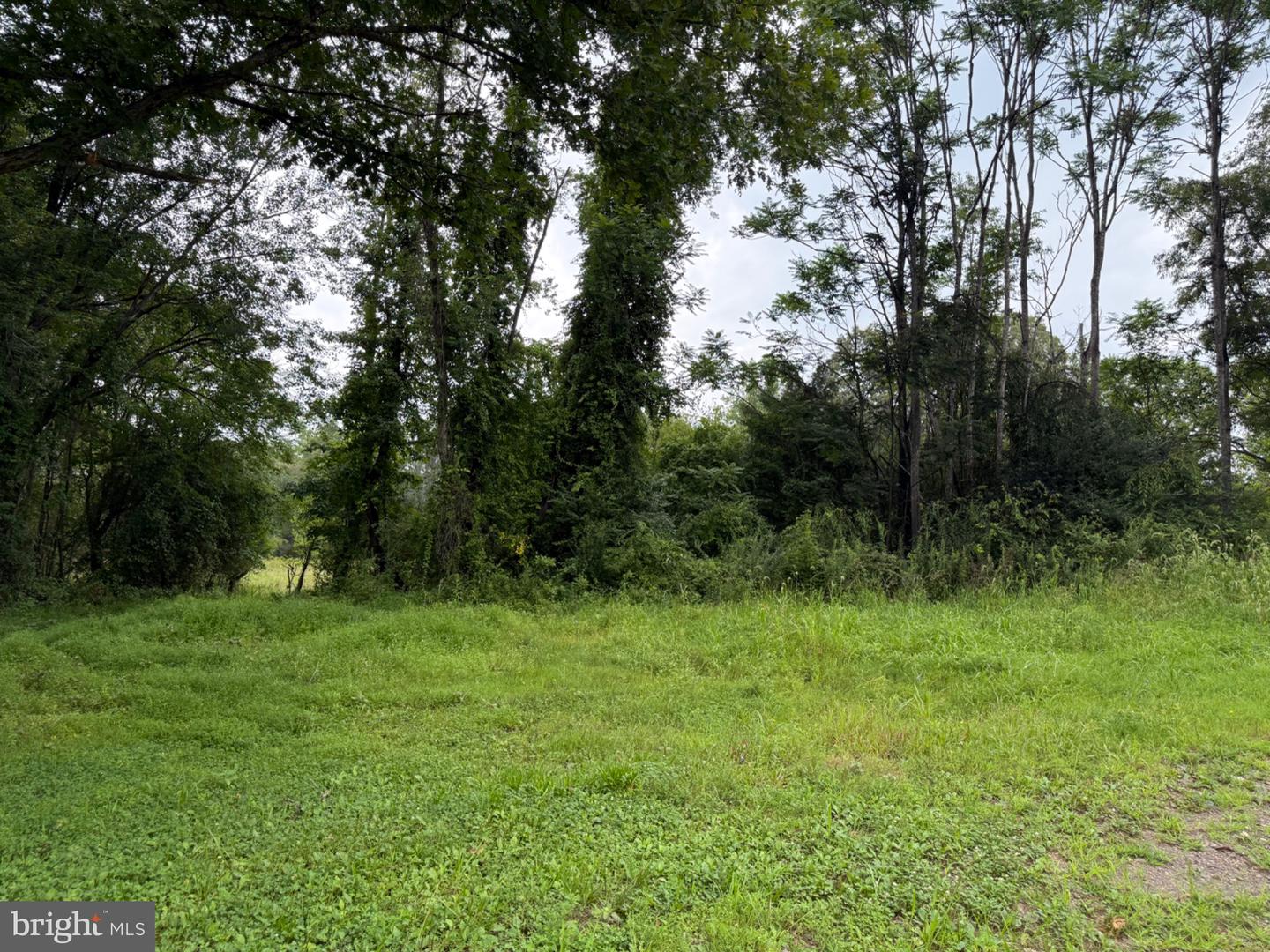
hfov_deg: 71.6
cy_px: 476
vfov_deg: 56.8
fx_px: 881
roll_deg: -3.6
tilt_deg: +5.5
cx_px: 635
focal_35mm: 24
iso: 100
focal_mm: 6.76
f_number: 1.78
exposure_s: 1/1122
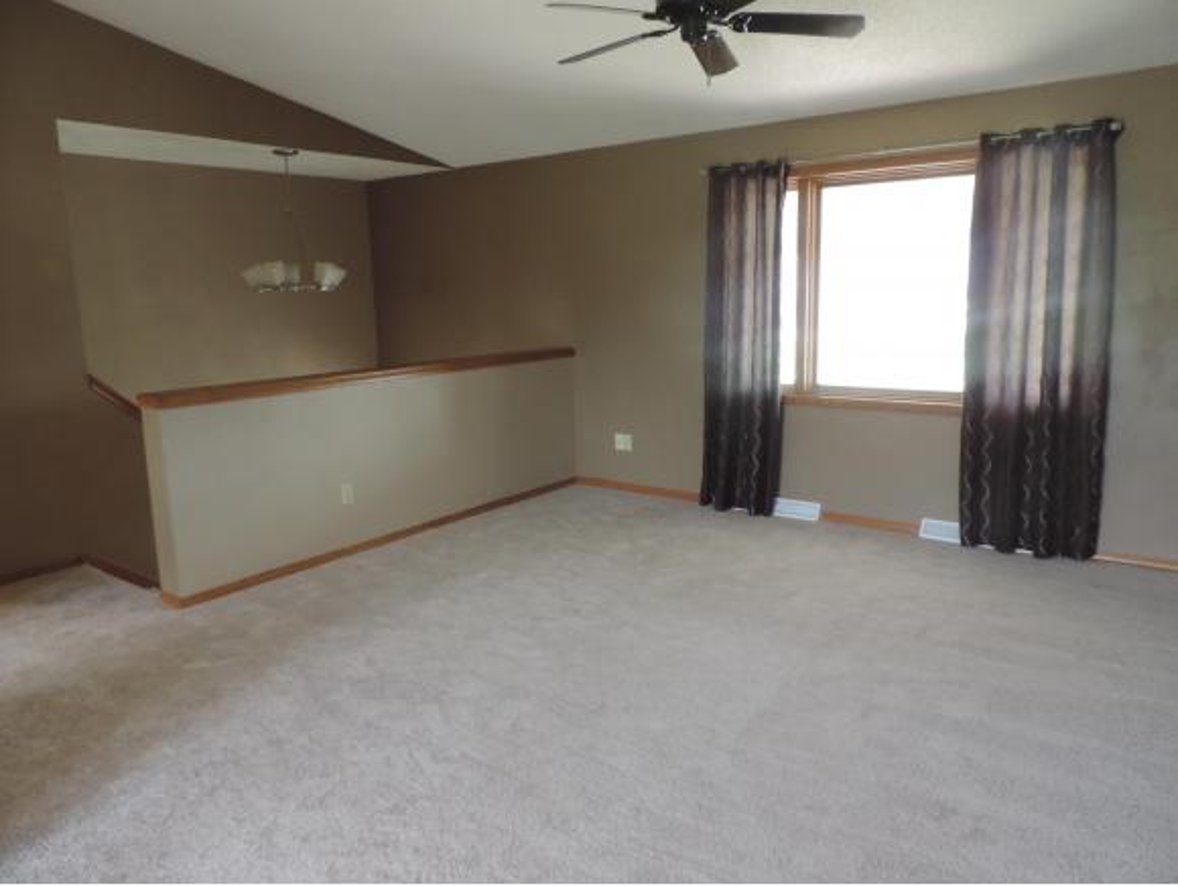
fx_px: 817
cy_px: 443
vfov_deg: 56.9
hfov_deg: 71.6
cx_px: 589
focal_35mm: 24
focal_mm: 4.3
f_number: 3
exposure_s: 1/50
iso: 450
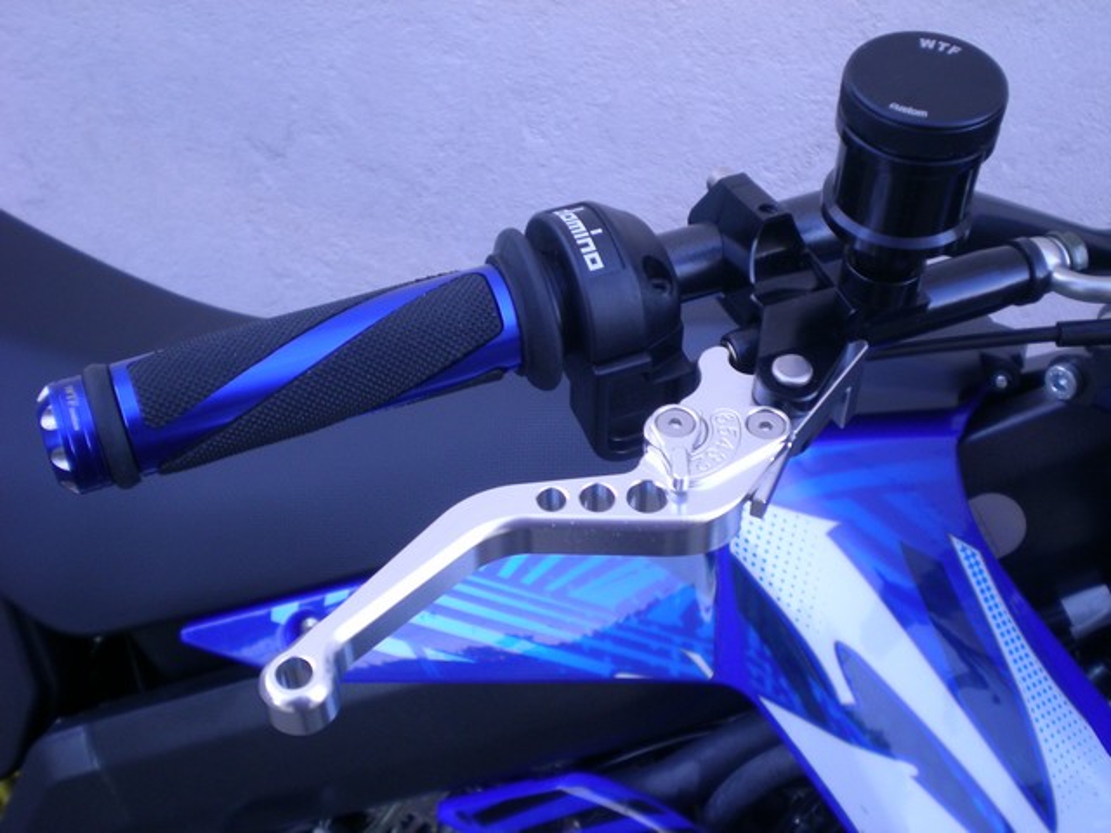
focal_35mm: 44
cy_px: 416
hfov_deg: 42.9
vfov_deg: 32.9
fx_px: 1412
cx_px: 556
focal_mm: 7.4
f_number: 3.5
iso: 114
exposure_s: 1/65
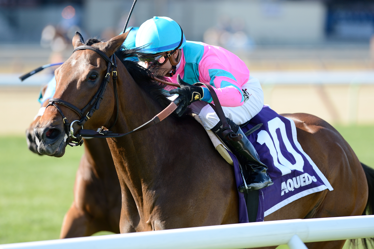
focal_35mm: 300
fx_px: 3115
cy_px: 124
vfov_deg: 4.6
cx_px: 187
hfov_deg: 6.9
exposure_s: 1/1250
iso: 640
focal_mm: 300
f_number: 5
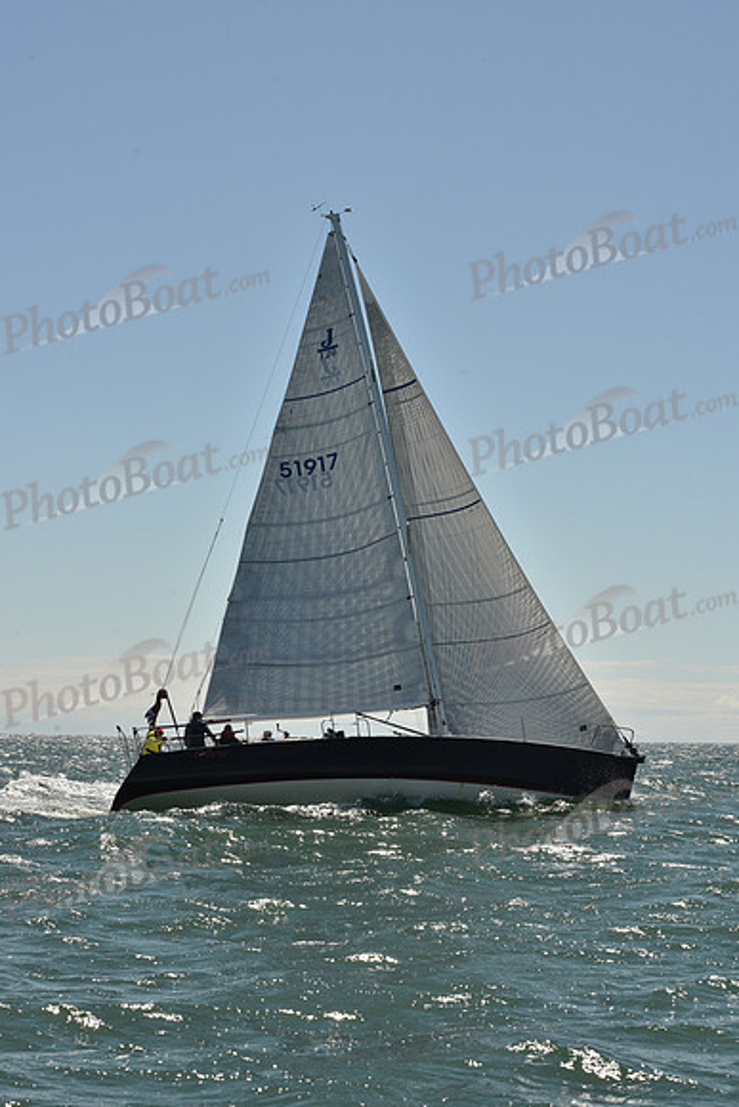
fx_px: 2154
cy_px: 554
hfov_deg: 19.5
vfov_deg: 28.8
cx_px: 370
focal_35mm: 70
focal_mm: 70
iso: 320
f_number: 13
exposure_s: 1/800
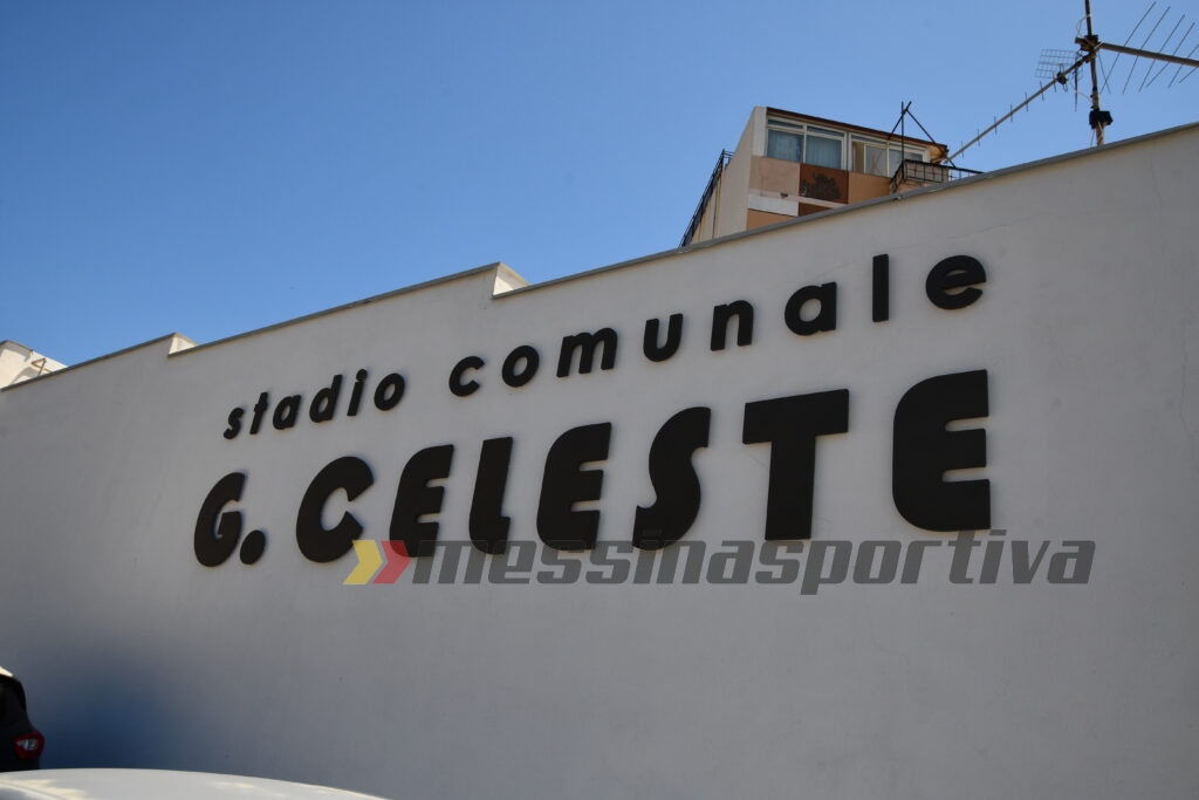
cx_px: 600
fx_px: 899
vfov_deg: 47.9
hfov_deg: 67.4
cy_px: 400
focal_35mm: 27
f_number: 13
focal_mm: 18
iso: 400
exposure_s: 1/640
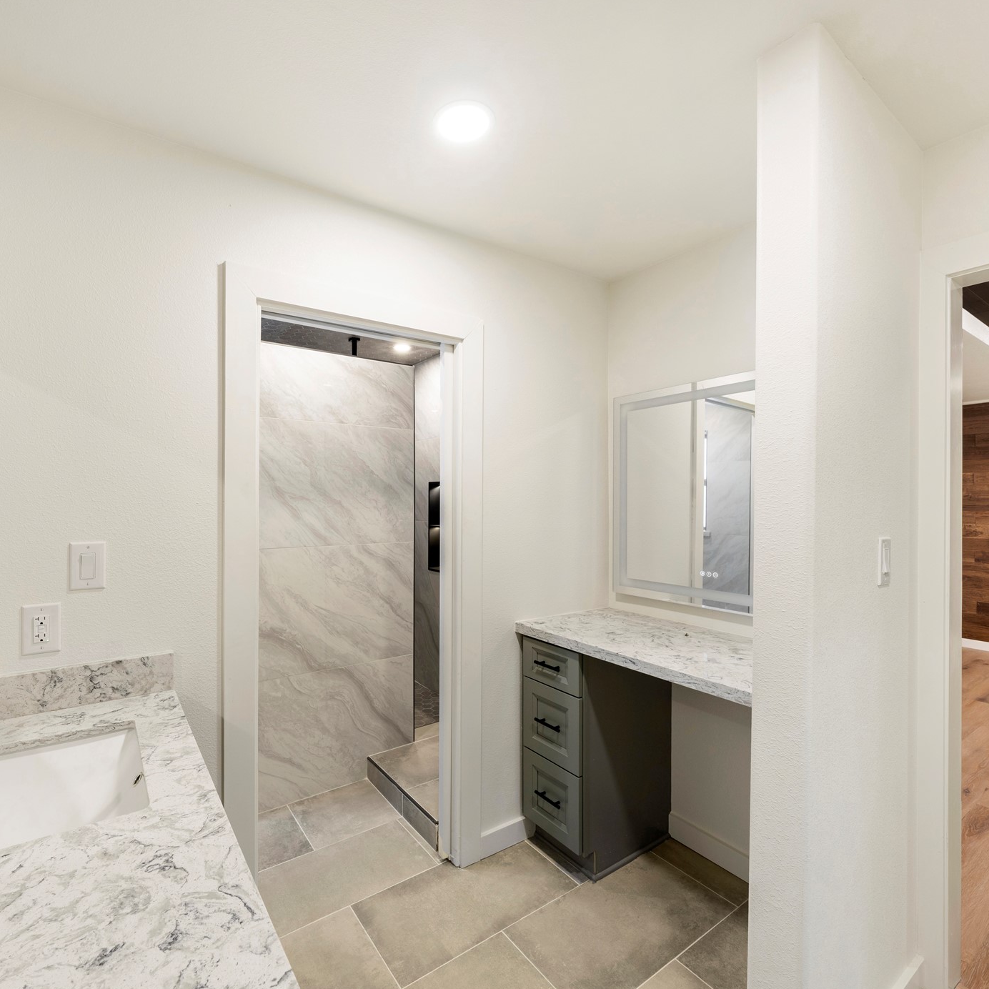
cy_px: 497
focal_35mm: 16
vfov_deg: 87.4
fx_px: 517
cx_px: 432
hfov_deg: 87.0
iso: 100
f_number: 8
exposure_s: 1/4
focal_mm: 12
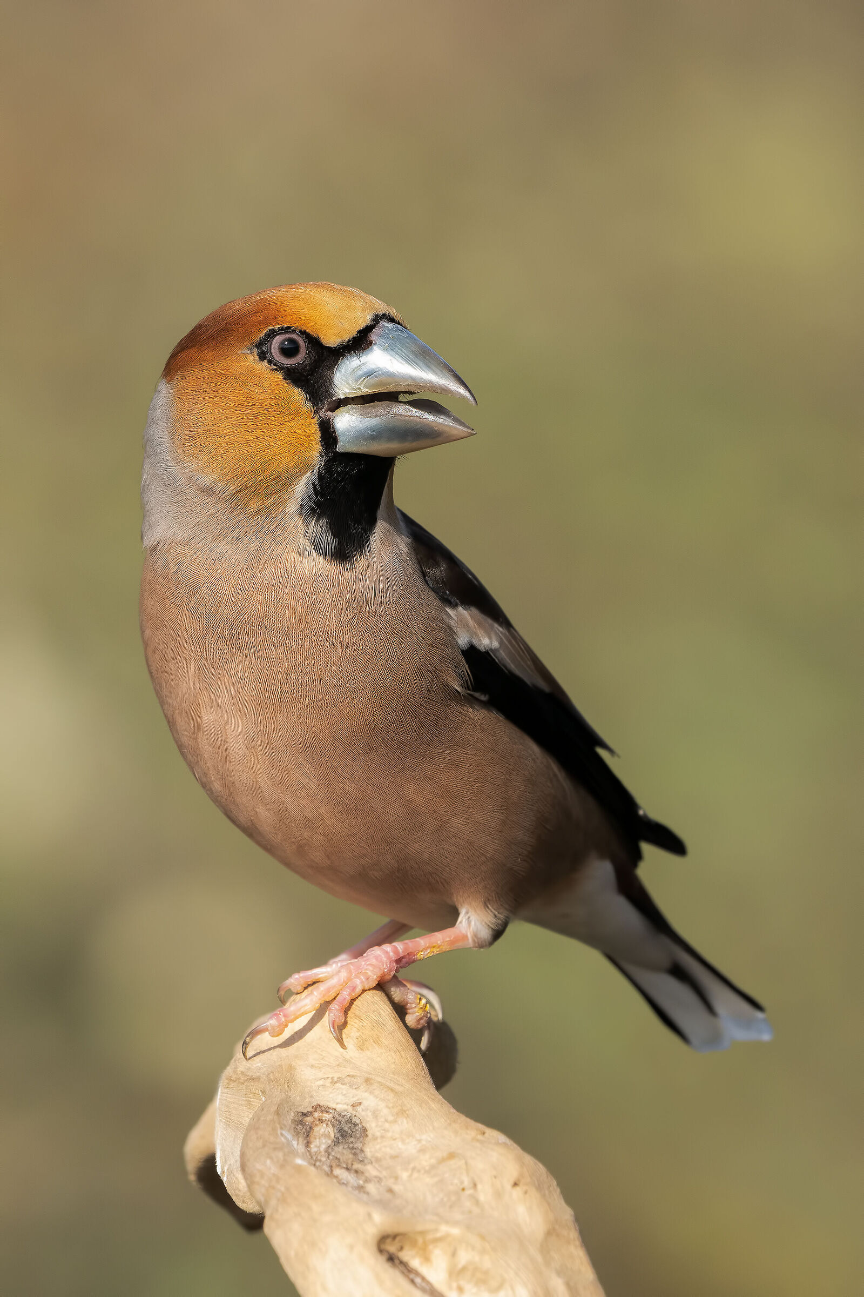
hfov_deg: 3.4
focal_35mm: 400
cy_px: 648
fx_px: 14399
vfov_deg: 5.2
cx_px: 432
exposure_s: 1/500
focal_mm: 400
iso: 200
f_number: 9
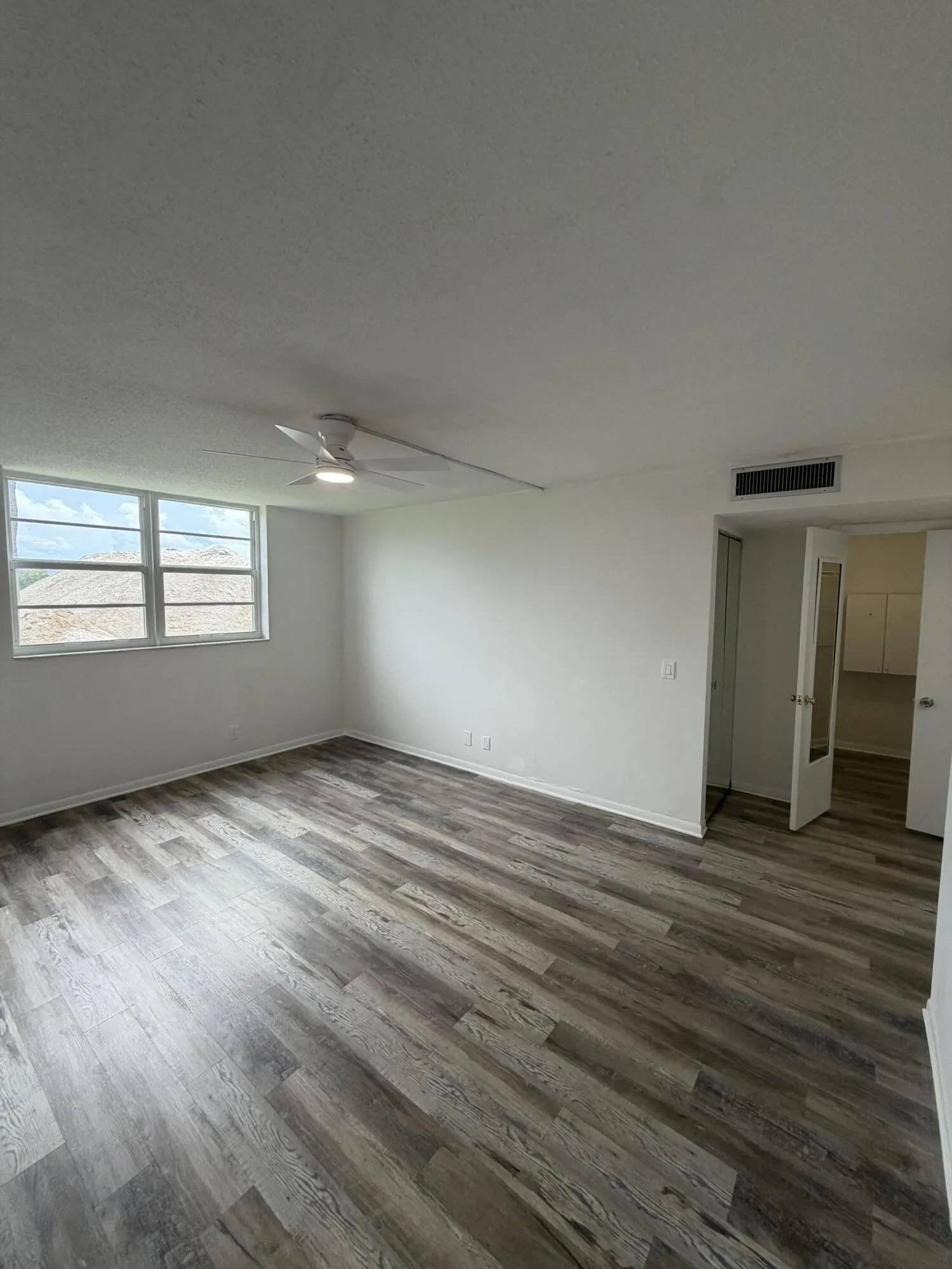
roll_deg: -0.6
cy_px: 634
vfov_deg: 102.1
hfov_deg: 85.7
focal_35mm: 14
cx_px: 476
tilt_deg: -3.0
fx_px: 513
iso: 125
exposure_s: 1/121
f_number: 2.2
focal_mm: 2.22
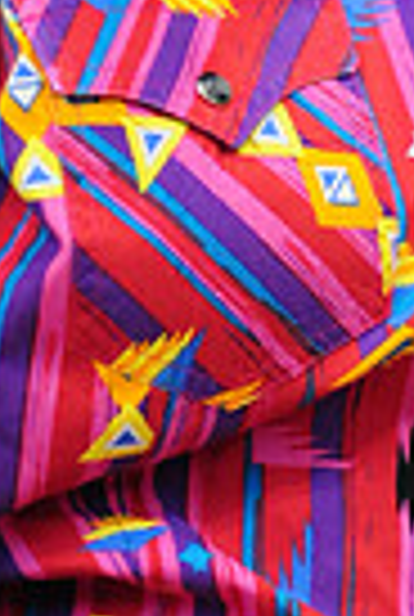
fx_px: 7603
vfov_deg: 4.6
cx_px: 223
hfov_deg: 3.1
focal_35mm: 443
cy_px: -679
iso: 1250
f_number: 4
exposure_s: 1/125
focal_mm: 70
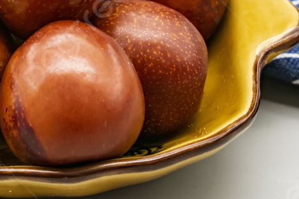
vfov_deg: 6.5
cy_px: 10
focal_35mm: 210
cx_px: -24
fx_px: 1746
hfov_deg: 9.7
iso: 400
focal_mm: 55
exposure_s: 1/30
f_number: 10
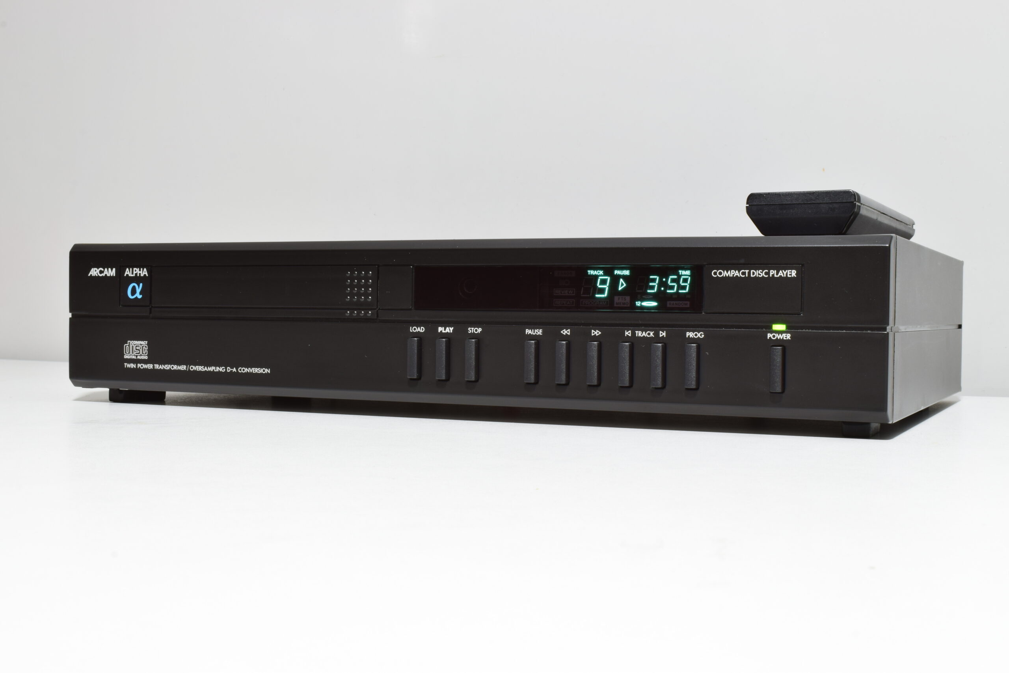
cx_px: 504
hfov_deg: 41.1
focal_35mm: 48
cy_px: 336
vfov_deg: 28.1
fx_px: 1345
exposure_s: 5
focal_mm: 32
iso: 100
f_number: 25
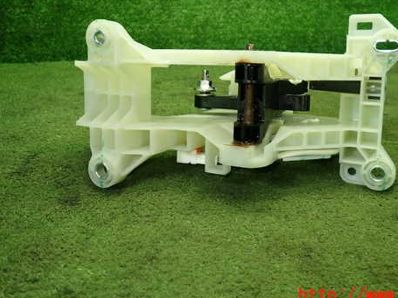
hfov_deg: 55.1
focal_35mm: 33
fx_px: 379
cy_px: 110
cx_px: 234
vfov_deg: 42.6
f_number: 2
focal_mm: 4.5
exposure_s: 1/50
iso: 200
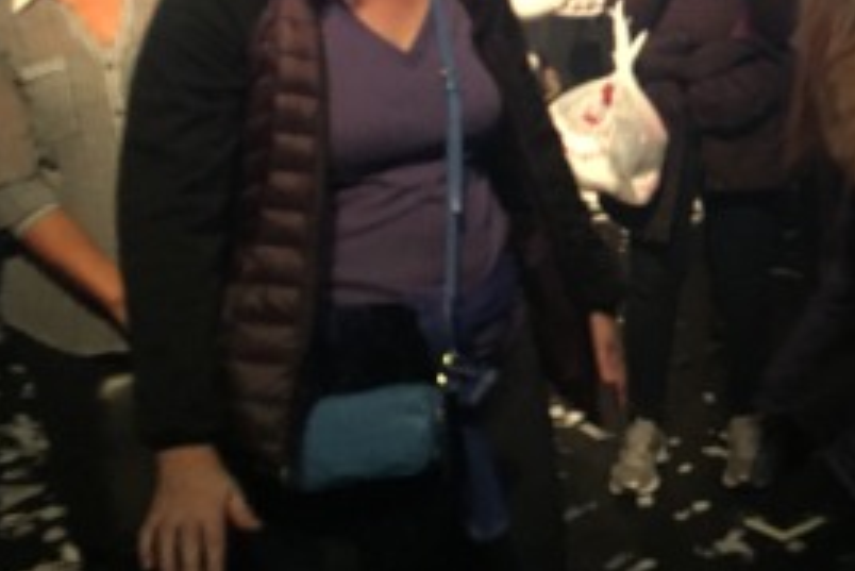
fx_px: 1711
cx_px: 932
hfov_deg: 26.0
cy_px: 16
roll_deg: +0.0
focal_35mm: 72
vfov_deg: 18.5
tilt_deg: -8.2
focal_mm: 4.15
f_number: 2.2
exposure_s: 1/17
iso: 200
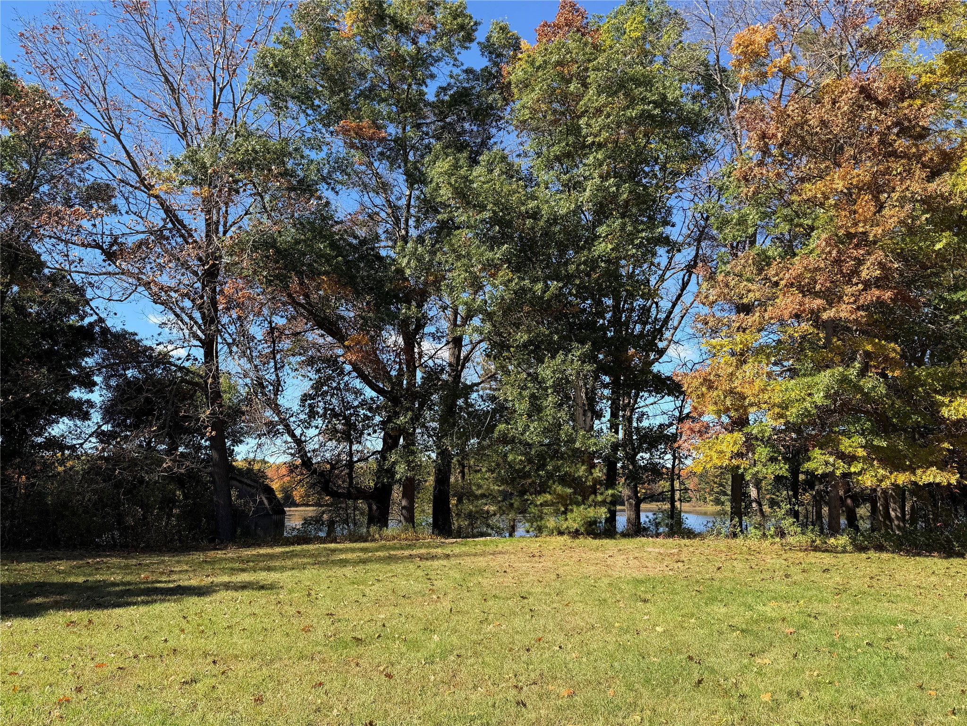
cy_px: 363
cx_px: 484
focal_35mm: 24
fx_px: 670
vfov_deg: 56.8
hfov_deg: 71.6
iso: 80
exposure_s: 1/1522
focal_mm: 6.76
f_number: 1.78
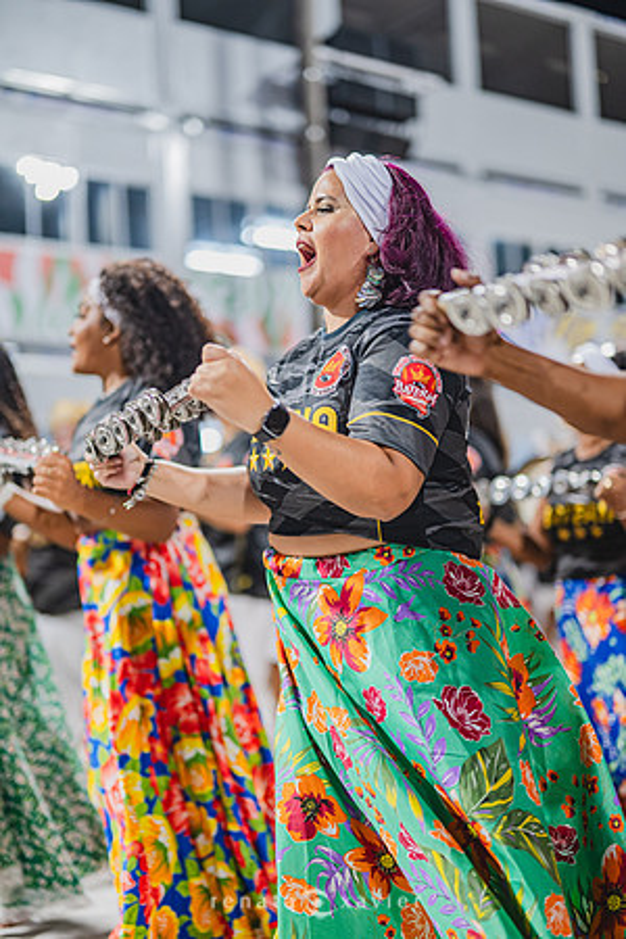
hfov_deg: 27.0
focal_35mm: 50
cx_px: 313
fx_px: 1304
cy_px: 470
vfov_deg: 39.6
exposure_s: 1/1000
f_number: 1.3
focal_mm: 50
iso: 1600
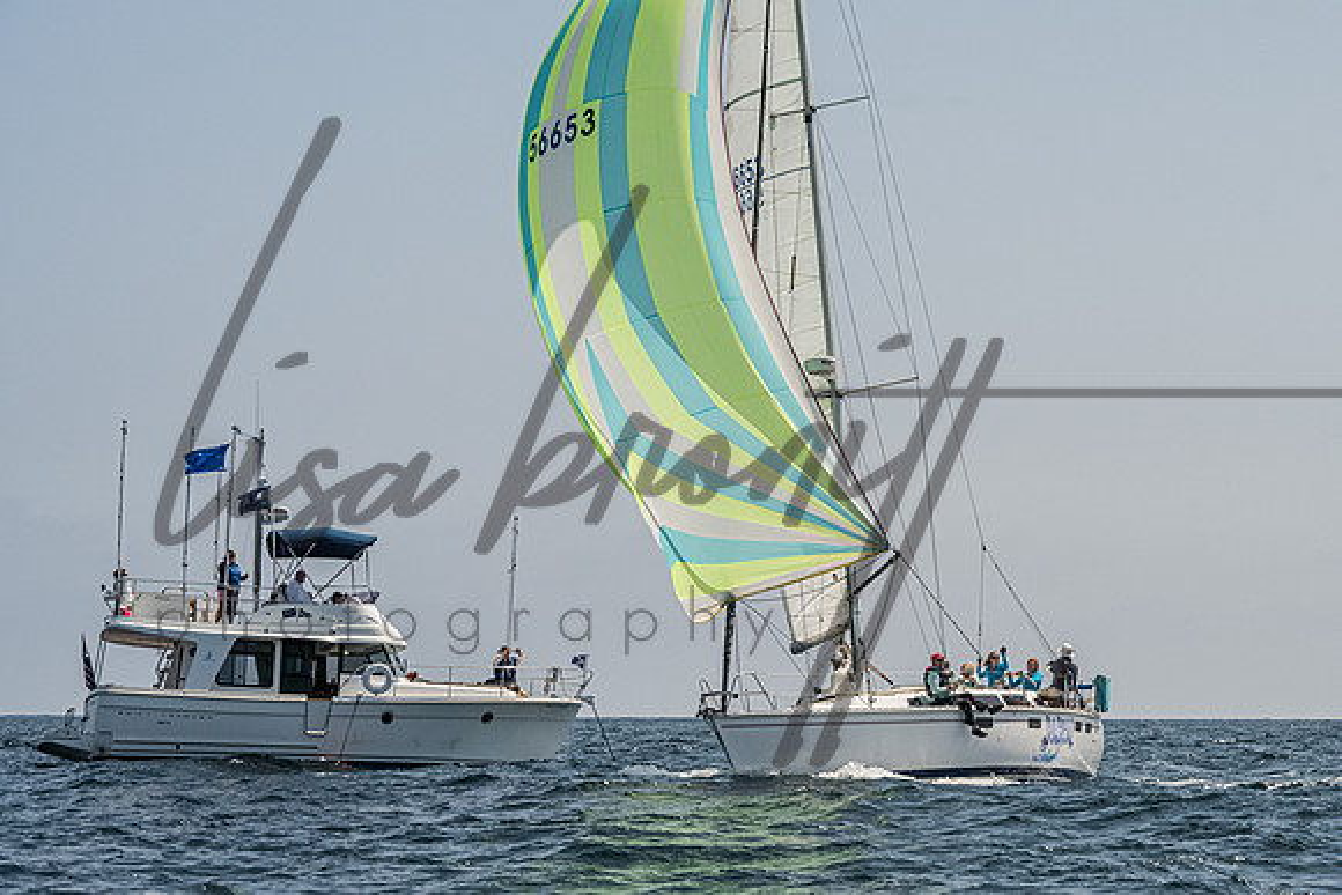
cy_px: 552
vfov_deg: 11.4
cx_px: 899
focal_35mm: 120
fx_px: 4485
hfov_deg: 17.0
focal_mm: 89
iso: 1250
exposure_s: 1/3200
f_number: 10
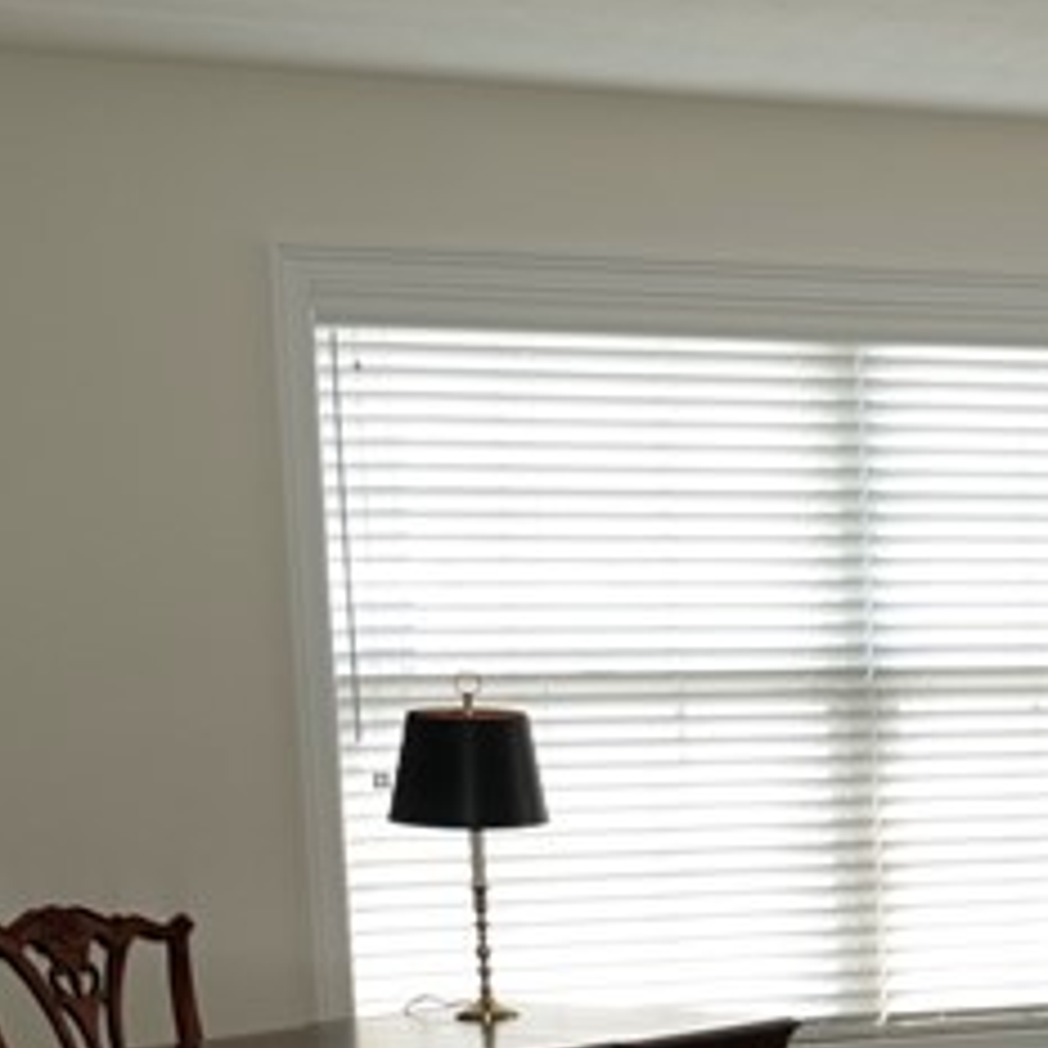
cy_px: 1151
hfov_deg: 16.8
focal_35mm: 95
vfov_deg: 17.7
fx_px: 3254
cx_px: 1502
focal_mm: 8.8
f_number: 2.4
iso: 100
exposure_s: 1/125
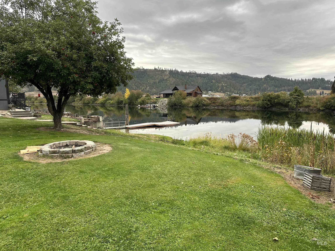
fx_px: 232
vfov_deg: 56.8
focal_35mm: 24
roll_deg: +0.4
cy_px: 126
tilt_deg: -6.4
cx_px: 168
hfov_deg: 71.6
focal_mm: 6.86
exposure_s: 1/376
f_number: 1.78
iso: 80
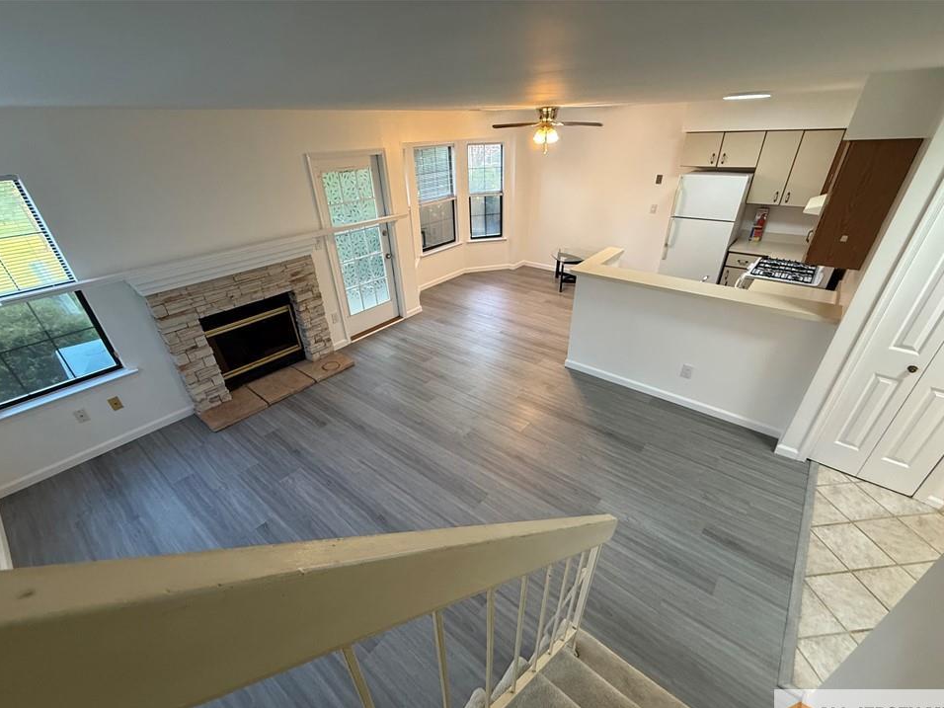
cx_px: 470
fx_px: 409
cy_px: 378
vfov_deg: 81.6
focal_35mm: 15
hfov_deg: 98.2
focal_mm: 2.22
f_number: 2.2
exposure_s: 1/60
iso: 250
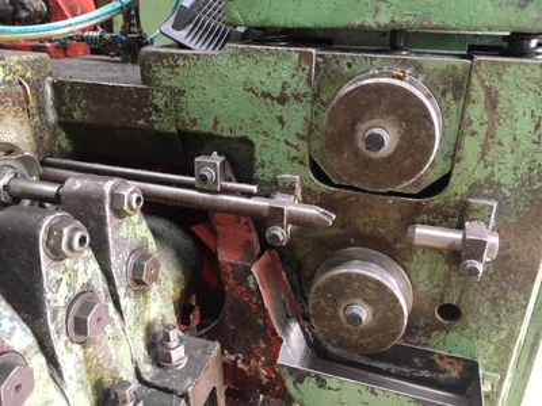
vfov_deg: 48.2
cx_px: 271
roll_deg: -0.3
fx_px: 454
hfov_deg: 61.7
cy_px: 203
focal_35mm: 29
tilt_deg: -22.8
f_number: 2.2
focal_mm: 4.15
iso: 200
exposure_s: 1/33
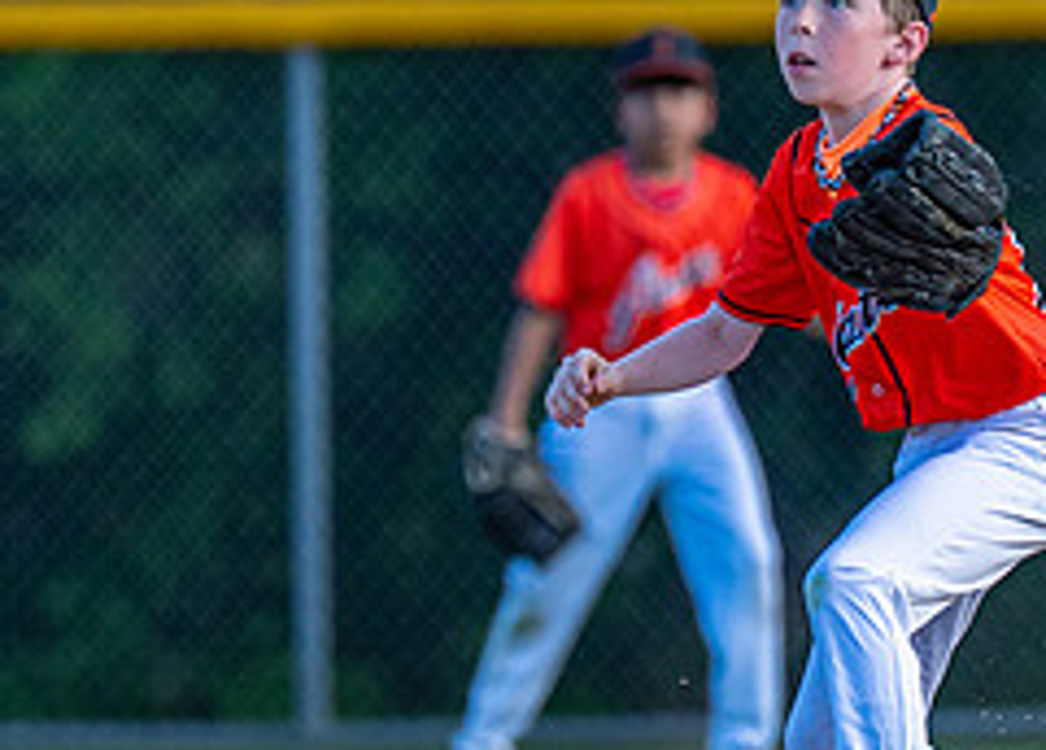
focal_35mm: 925
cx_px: 815
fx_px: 27510
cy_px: 269
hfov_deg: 2.2
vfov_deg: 1.6
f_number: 2.8
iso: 400
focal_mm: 200
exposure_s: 1/2500
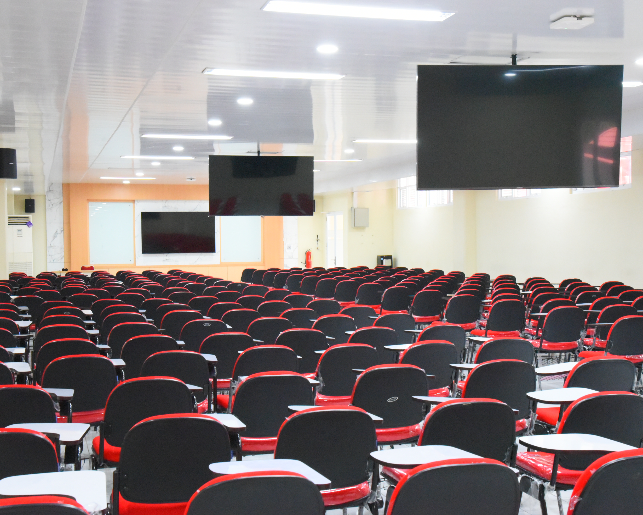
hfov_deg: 36.0
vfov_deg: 29.1
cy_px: 258
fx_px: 990
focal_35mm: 52
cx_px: 342
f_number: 11
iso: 12800
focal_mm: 46
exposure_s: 1/80
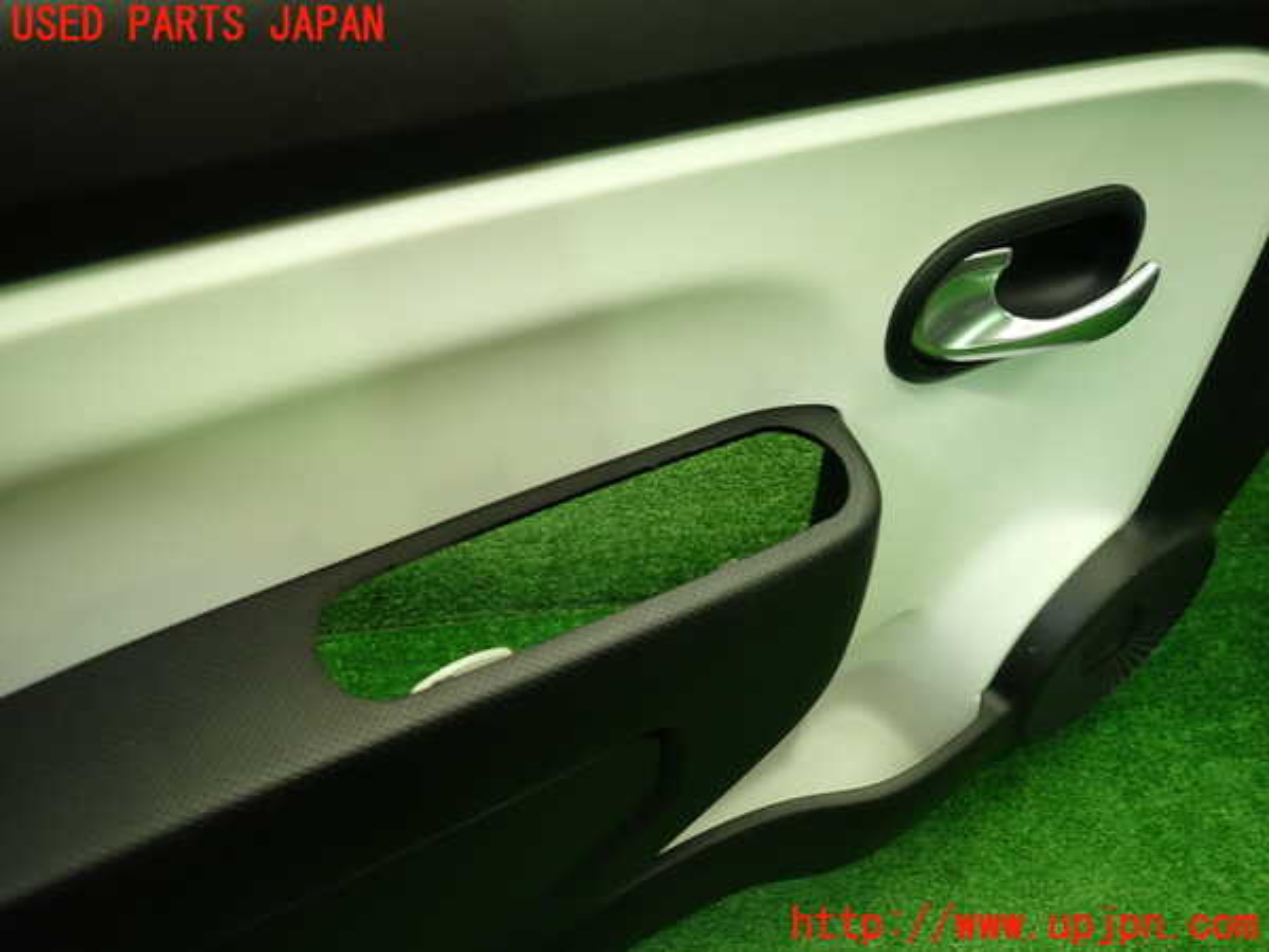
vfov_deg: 54.9
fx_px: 916
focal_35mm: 25
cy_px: 476
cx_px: 634
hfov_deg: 69.4
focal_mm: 4.5
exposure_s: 1/60
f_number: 2
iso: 200
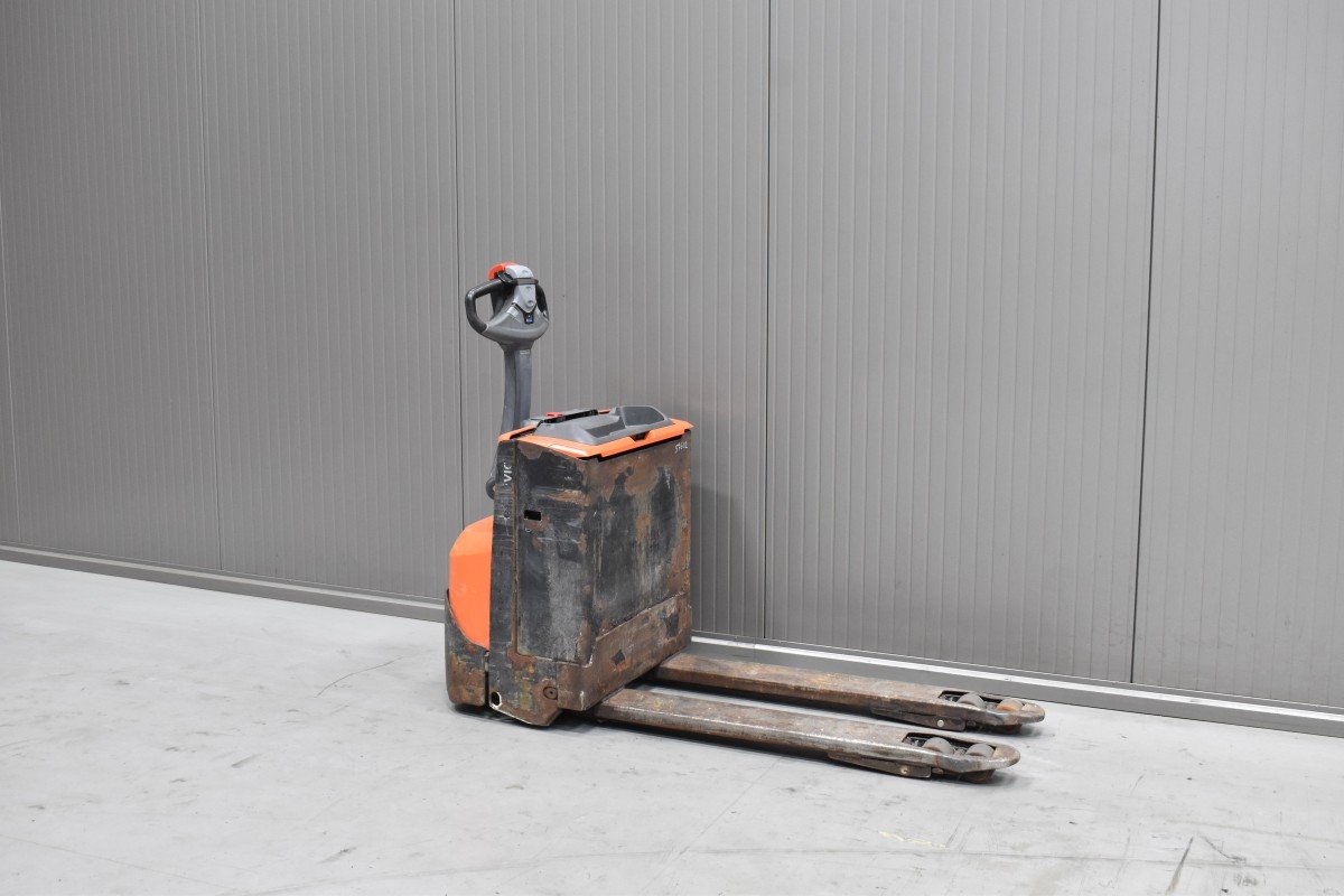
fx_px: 1344
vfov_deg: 36.9
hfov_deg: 53.1
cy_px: 448
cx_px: 672
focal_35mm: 36
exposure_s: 1/25
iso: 1600
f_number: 5.6
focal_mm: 24
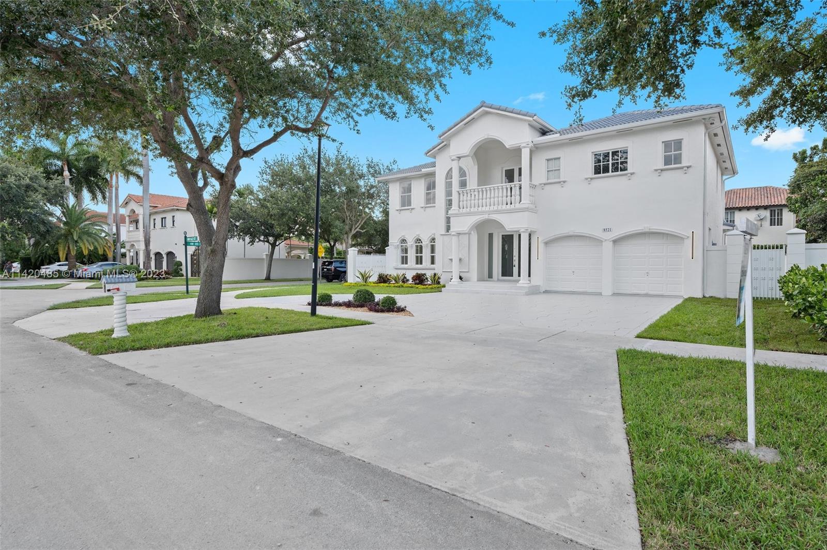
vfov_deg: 64.4
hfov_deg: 87.0
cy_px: 275
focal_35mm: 19
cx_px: 414
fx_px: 436
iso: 200
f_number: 8
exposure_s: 1/60
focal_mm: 19
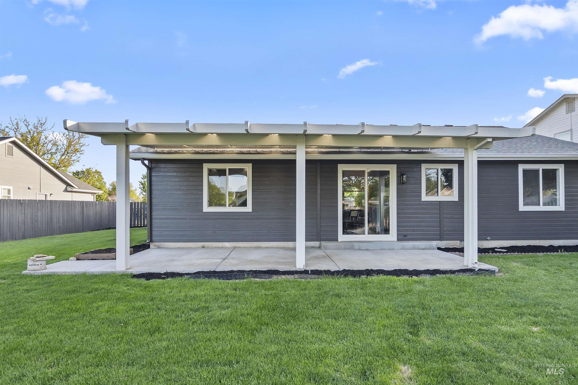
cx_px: 289
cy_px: 192
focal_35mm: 20
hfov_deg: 84.0
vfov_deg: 61.9
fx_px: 321
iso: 400
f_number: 4
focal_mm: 13.5
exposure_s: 1/125
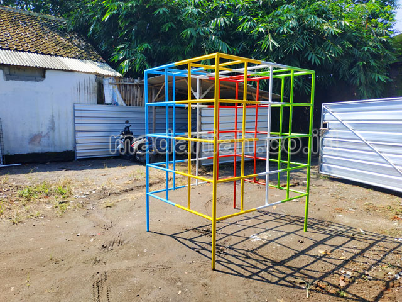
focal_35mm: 24
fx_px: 279
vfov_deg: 56.8
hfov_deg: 71.6
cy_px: 151
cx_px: 201
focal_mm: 3.94
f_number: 1.9
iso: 200
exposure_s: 1/1410
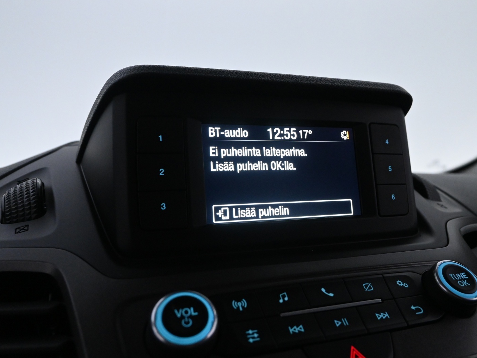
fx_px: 413
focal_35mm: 30
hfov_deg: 59.8
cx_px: 267
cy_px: 178
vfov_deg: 46.8
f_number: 5
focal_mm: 18
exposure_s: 1/100
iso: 3200
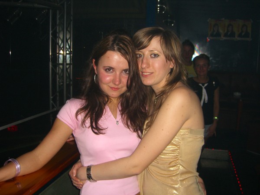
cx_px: 130
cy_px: 98
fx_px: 285
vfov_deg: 37.7
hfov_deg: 49.0
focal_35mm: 38
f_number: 2.8
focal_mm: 7.9
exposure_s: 1/60
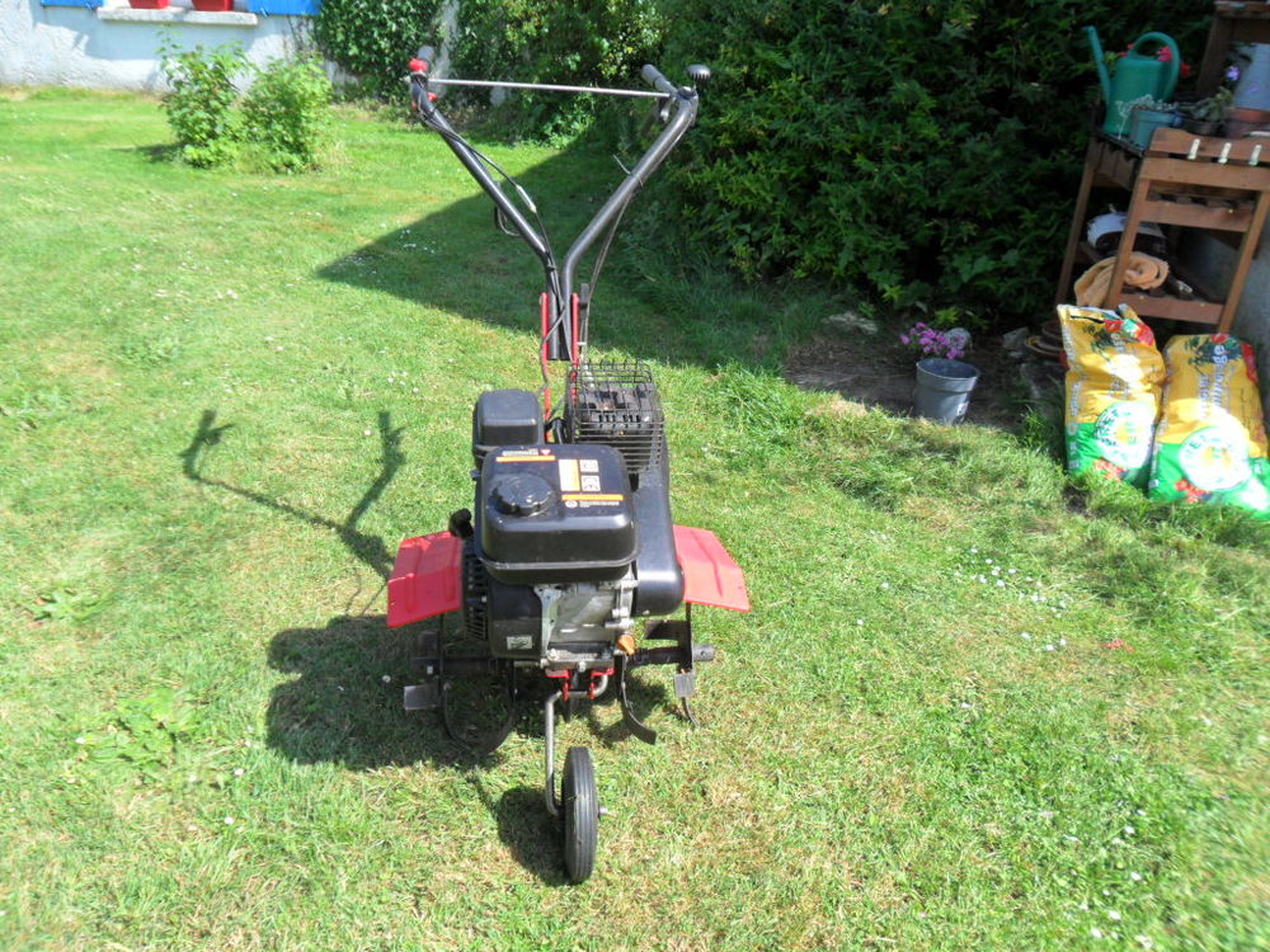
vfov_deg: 51.4
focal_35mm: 27
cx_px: 635
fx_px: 991
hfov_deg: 65.3
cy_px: 476
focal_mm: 4.9
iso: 100
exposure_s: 1/350
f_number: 3.5
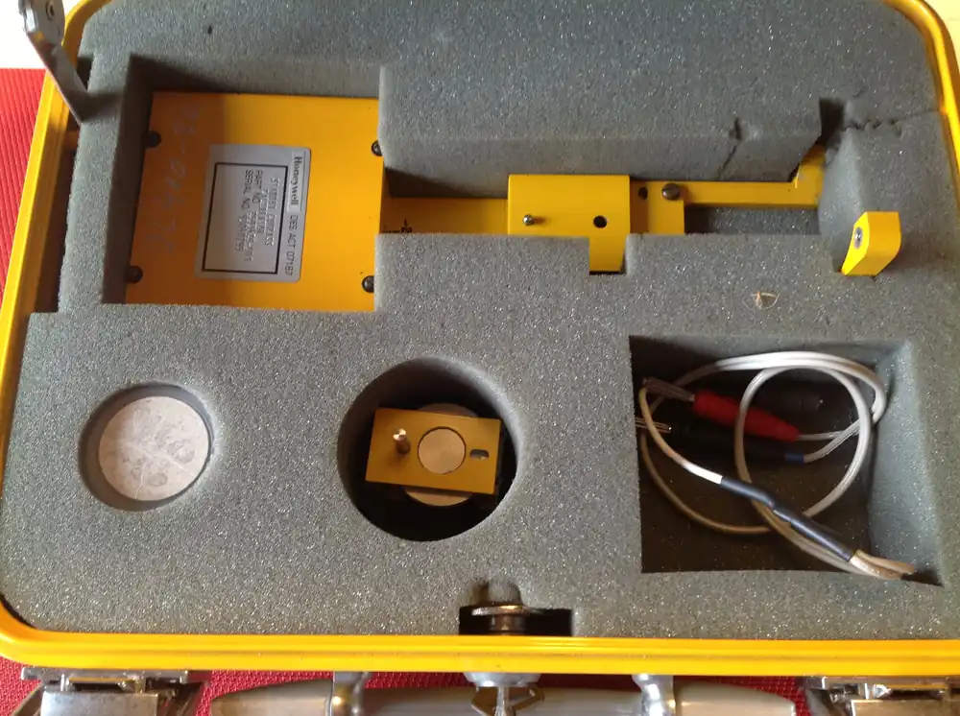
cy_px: 358
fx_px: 969
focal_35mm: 35
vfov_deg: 40.6
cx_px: 480
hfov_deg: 52.7
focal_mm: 4.28
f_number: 2.4
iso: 100
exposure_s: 1/15
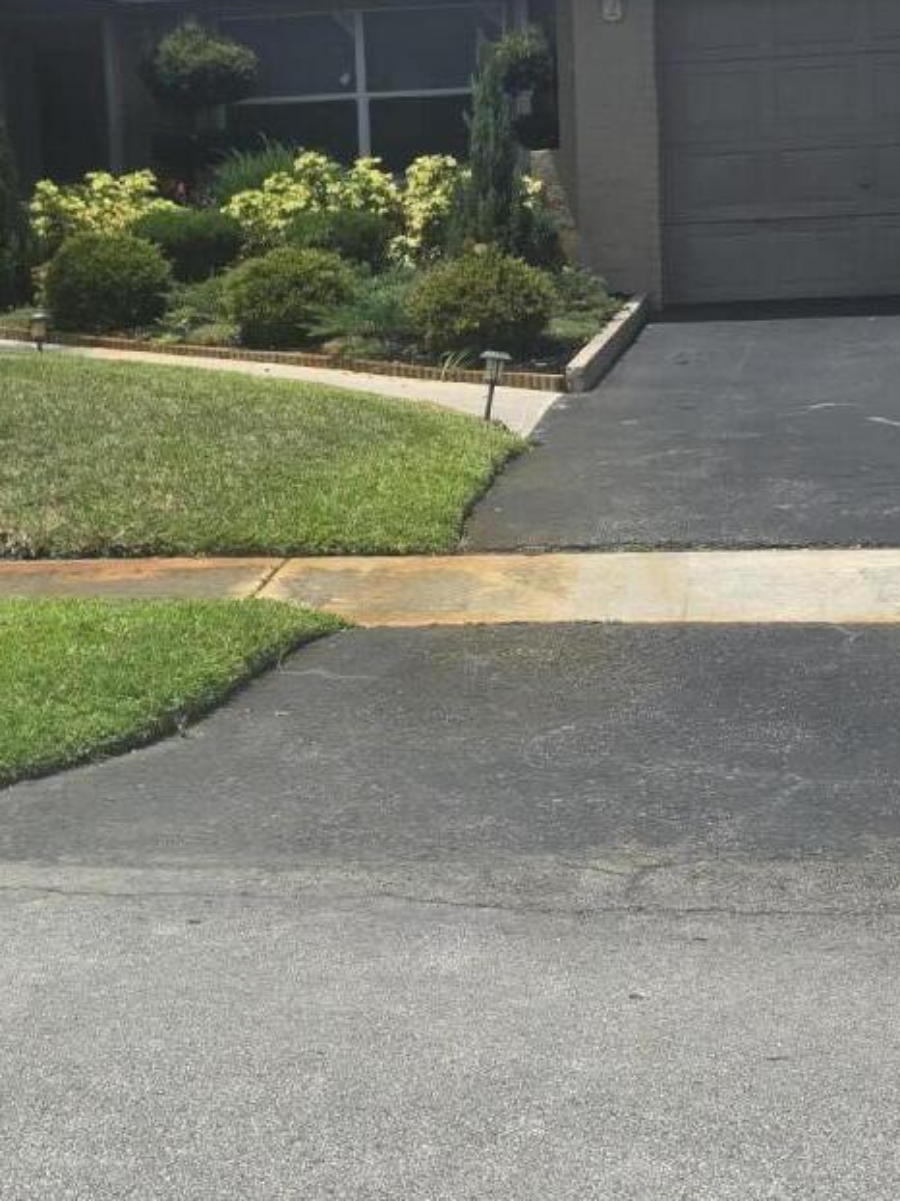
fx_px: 2567
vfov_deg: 26.3
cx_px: 305
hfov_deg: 19.8
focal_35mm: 74
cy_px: 460
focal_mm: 6.3
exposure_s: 1/7944
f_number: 1.7
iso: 64
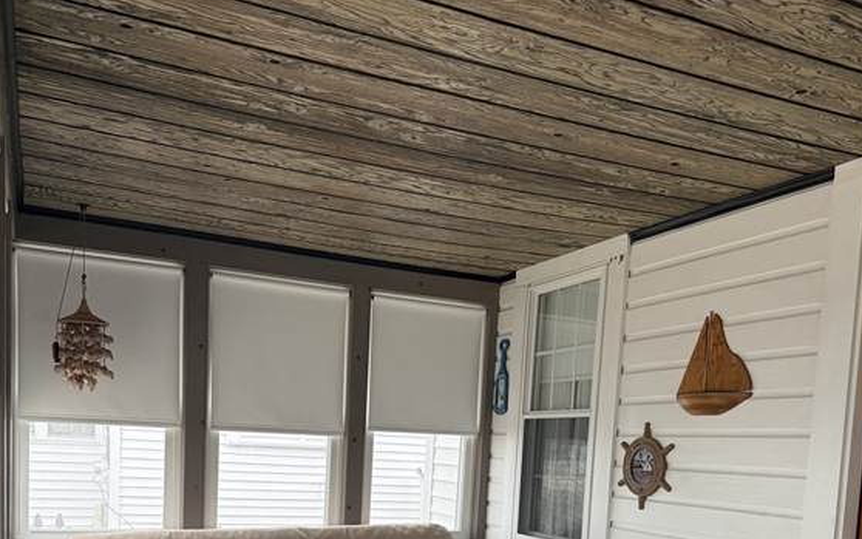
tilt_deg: -4.7
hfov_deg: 55.3
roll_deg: -3.1
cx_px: 433
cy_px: 519
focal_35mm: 35
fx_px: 822
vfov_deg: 33.7
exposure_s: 1/257
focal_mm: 6.76
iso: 100
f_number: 1.78
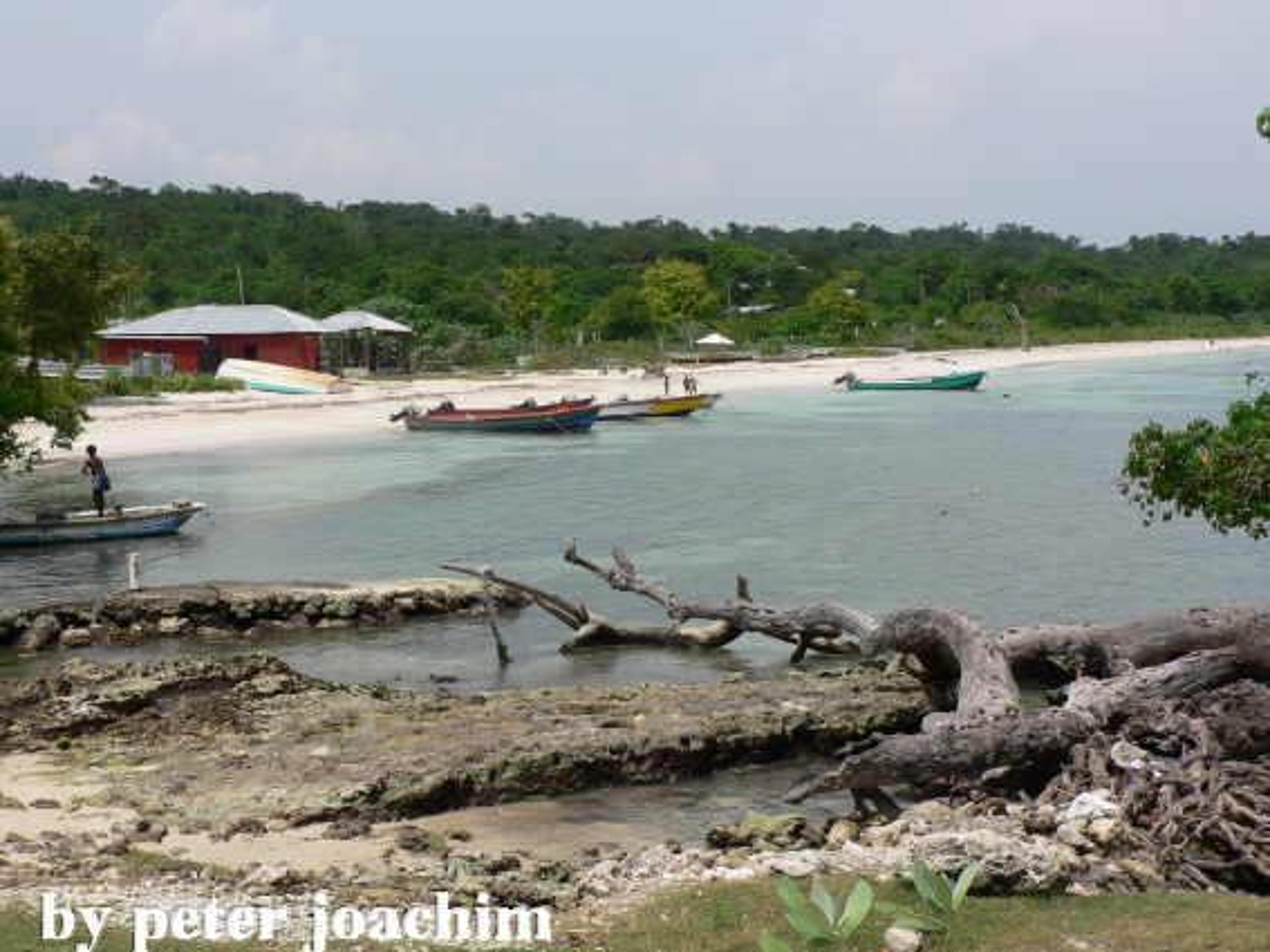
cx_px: 635
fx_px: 1981
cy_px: 476
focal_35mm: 54
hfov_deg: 35.6
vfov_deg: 27.0
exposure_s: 1/400
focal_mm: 9.3
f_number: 5.6
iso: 64
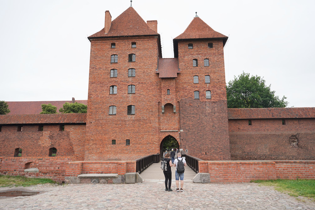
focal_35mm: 24
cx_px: 158
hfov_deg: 73.7
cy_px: 105
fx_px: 210
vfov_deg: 53.1
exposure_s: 1/100
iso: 100
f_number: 8
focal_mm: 24
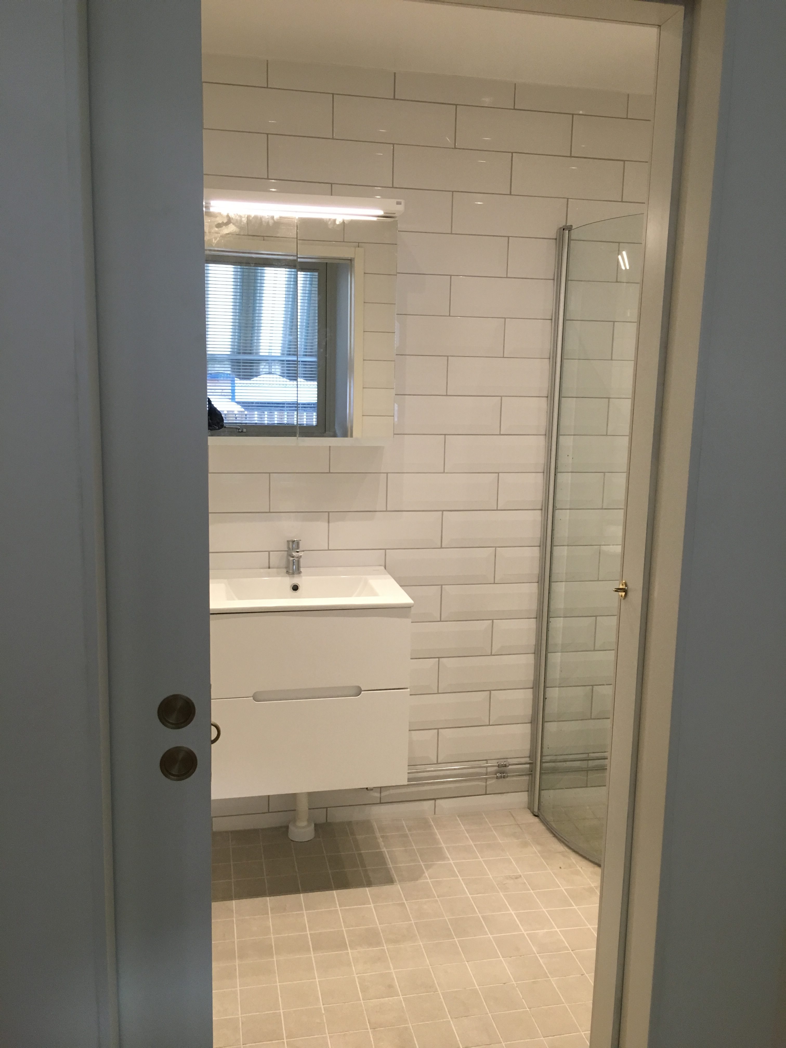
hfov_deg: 48.2
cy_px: 524
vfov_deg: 61.7
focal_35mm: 29
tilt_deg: -9.8
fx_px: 878
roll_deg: -1.3
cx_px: 393
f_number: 2.2
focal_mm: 4.15
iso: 125
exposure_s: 1/33
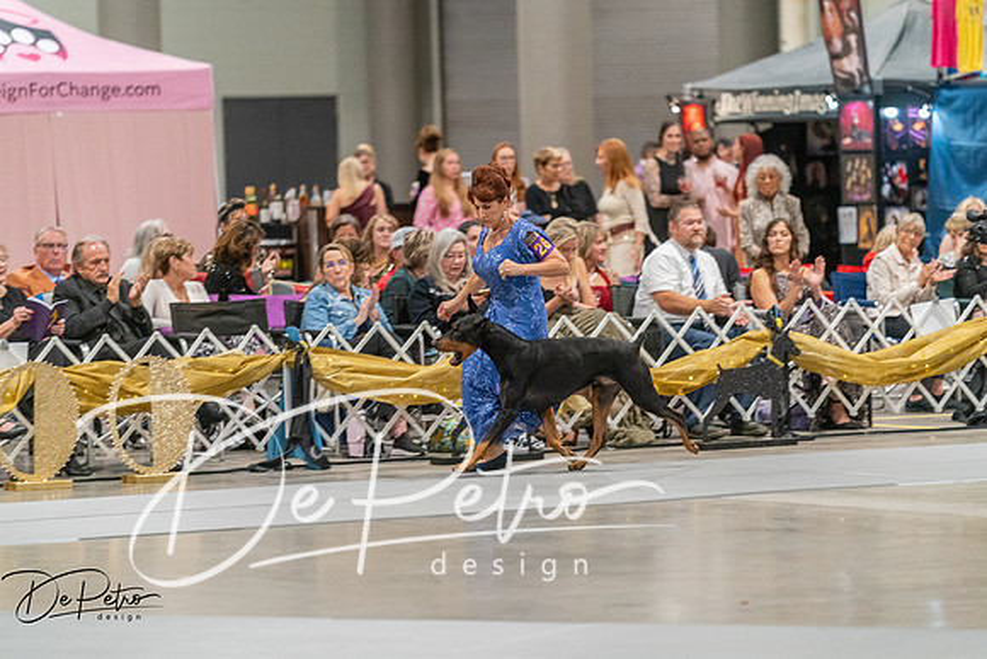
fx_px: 5484
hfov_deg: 10.3
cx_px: 494
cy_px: 330
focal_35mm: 200
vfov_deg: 6.9
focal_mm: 200
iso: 6400
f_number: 2.8
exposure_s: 1/250
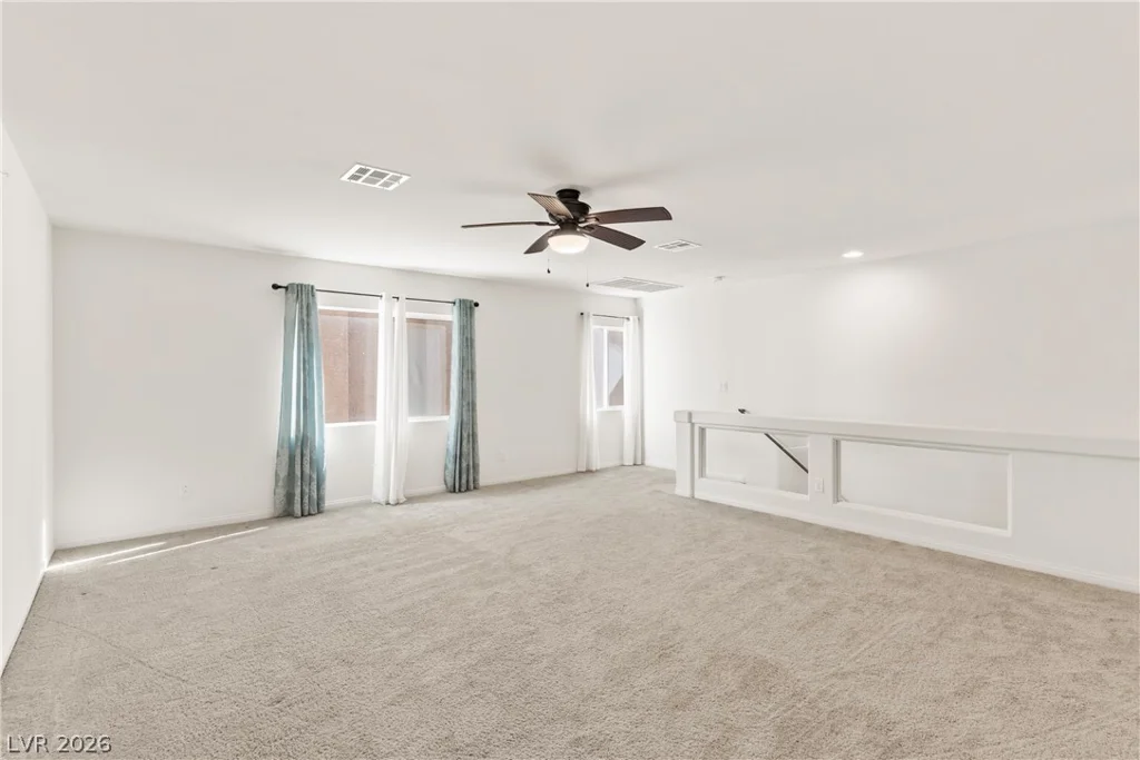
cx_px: 570
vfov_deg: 70.5
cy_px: 380
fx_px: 538
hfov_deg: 93.3
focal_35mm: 17
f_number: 8
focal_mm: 17
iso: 400
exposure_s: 1/1.67
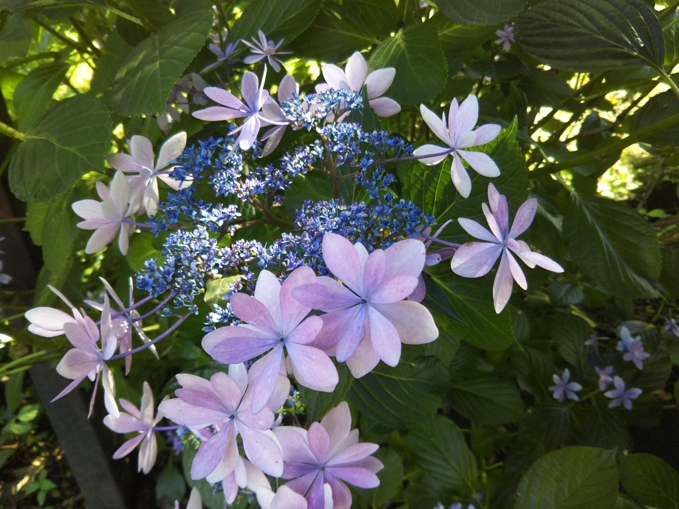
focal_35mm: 30
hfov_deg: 60.0
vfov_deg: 46.8
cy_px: 254
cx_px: 340
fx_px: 588
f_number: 2.2
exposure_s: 1/120
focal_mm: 4
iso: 64
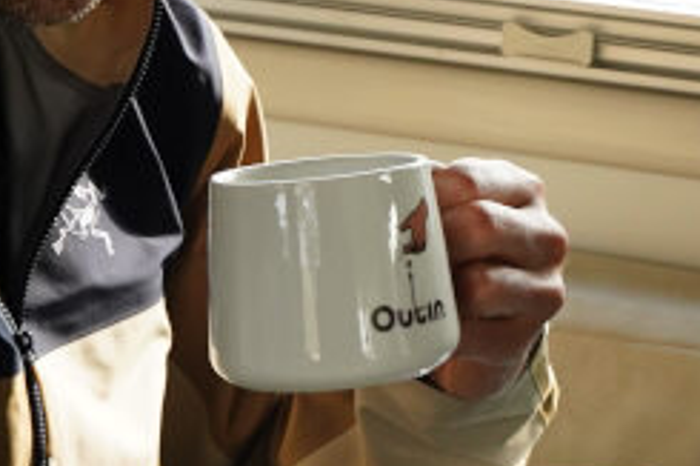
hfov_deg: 13.9
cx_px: 337
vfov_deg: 9.2
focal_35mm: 148
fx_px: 2876
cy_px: 110
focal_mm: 33
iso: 1600
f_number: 6.3
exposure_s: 1/160
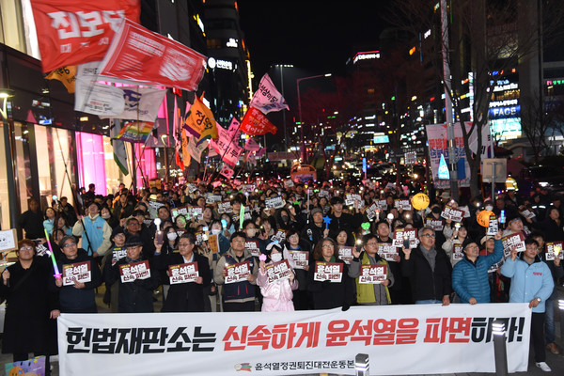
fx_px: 689
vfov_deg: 30.5
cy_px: 188
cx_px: 282
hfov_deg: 44.5
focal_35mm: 44
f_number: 4
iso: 1600
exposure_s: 1/125
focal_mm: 44
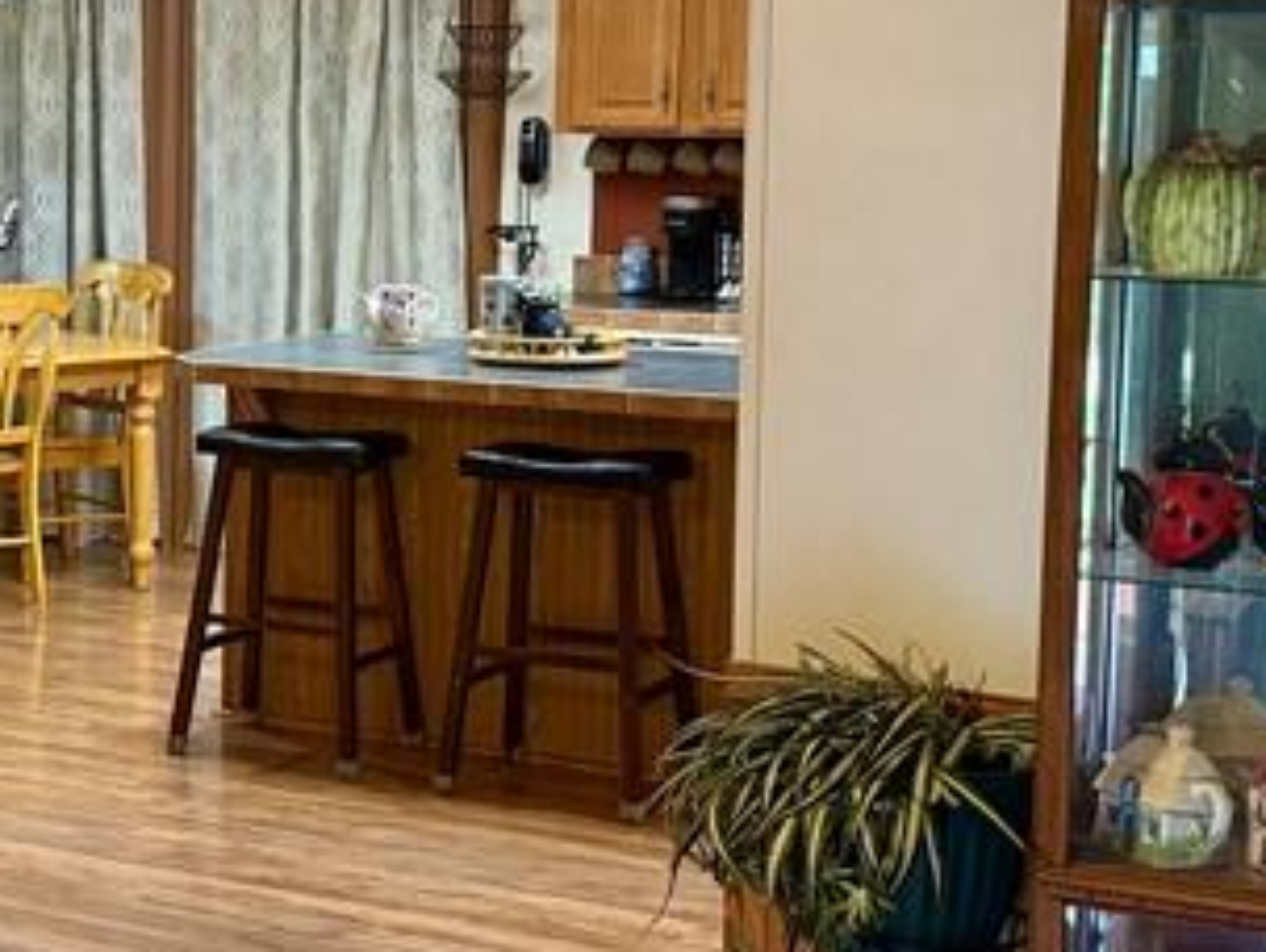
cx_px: -150
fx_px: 2966
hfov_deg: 22.6
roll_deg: -0.2
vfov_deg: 18.2
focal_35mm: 81
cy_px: 380
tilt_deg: -5.5
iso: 320
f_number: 1.78
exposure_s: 1/60
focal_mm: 6.76
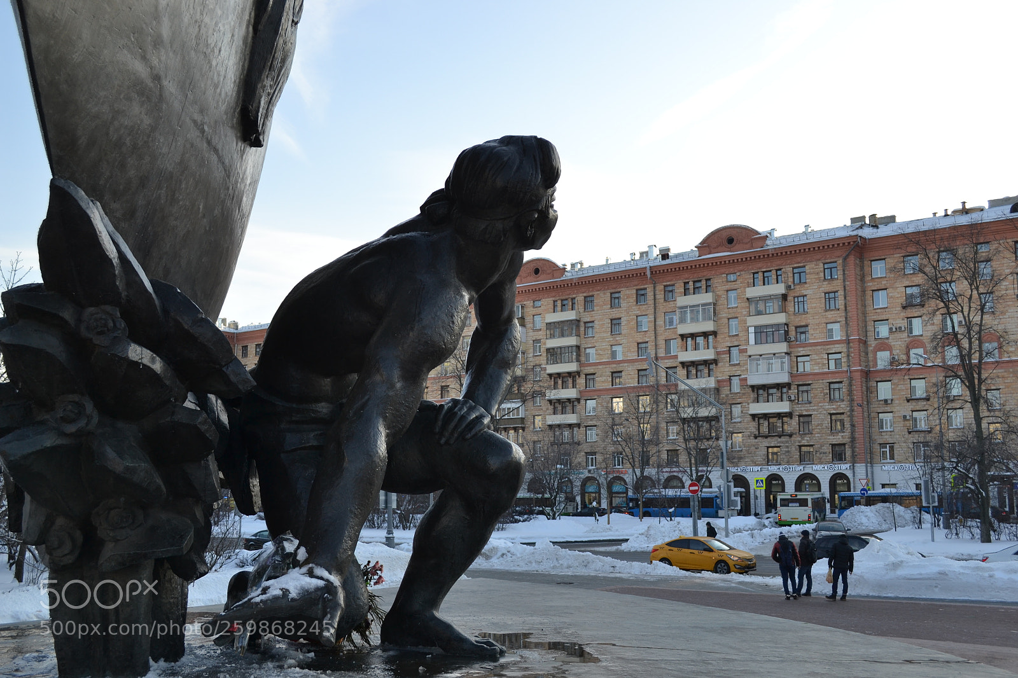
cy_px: 339
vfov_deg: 36.9
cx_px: 509
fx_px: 1018
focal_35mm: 36
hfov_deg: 53.1
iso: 100
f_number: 6.3
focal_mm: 24
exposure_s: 1/160
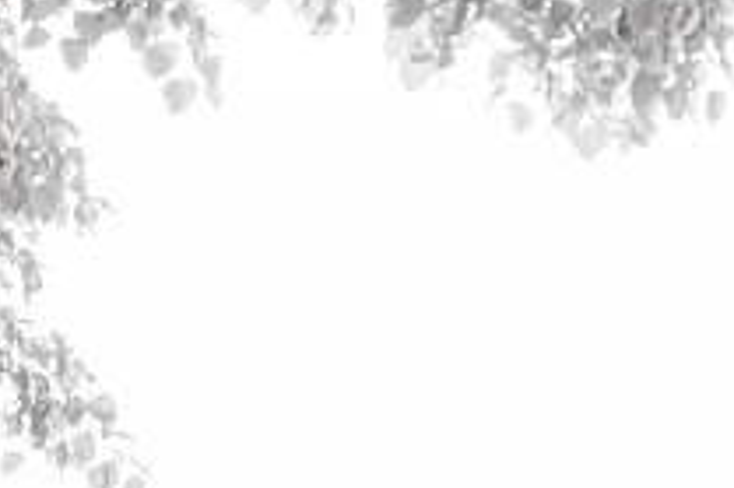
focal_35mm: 184
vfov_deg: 7.3
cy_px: 767
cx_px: 1254
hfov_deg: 10.6
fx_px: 3749
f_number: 4.5
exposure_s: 1/400
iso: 200
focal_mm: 50
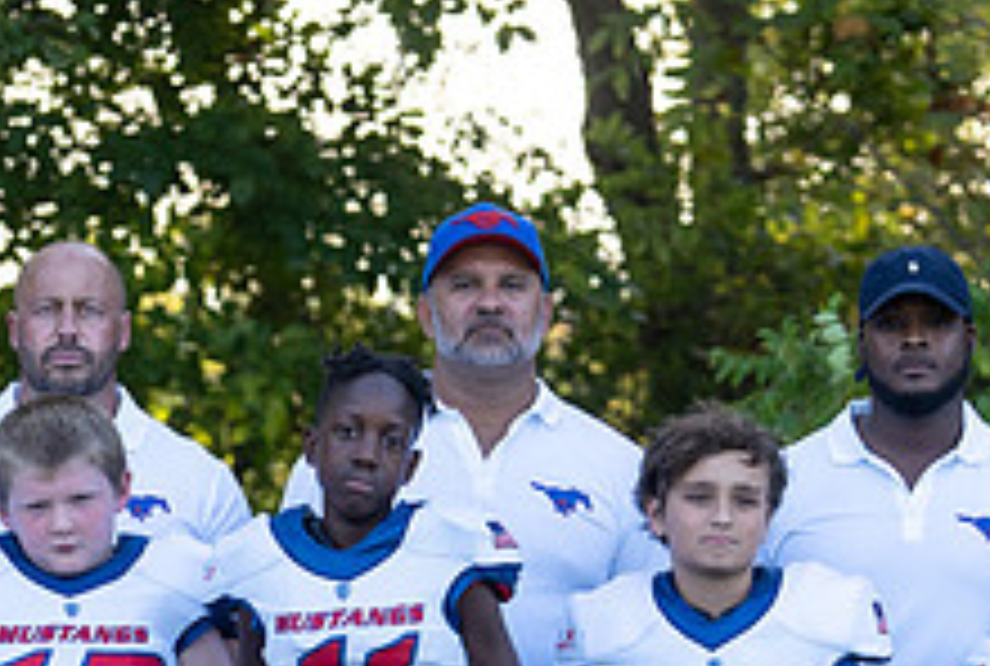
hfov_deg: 6.3
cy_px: 840
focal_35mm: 327
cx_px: -2
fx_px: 9017
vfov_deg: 4.2
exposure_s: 1/320
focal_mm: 97
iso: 250
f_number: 3.5
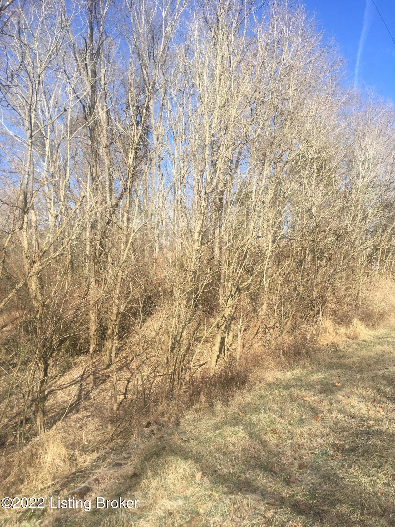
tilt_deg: +1.6
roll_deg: +0.1
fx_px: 441
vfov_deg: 61.7
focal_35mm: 29
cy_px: 264
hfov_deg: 48.2
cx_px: 198
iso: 25
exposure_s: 1/999
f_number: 2.2
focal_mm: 4.15
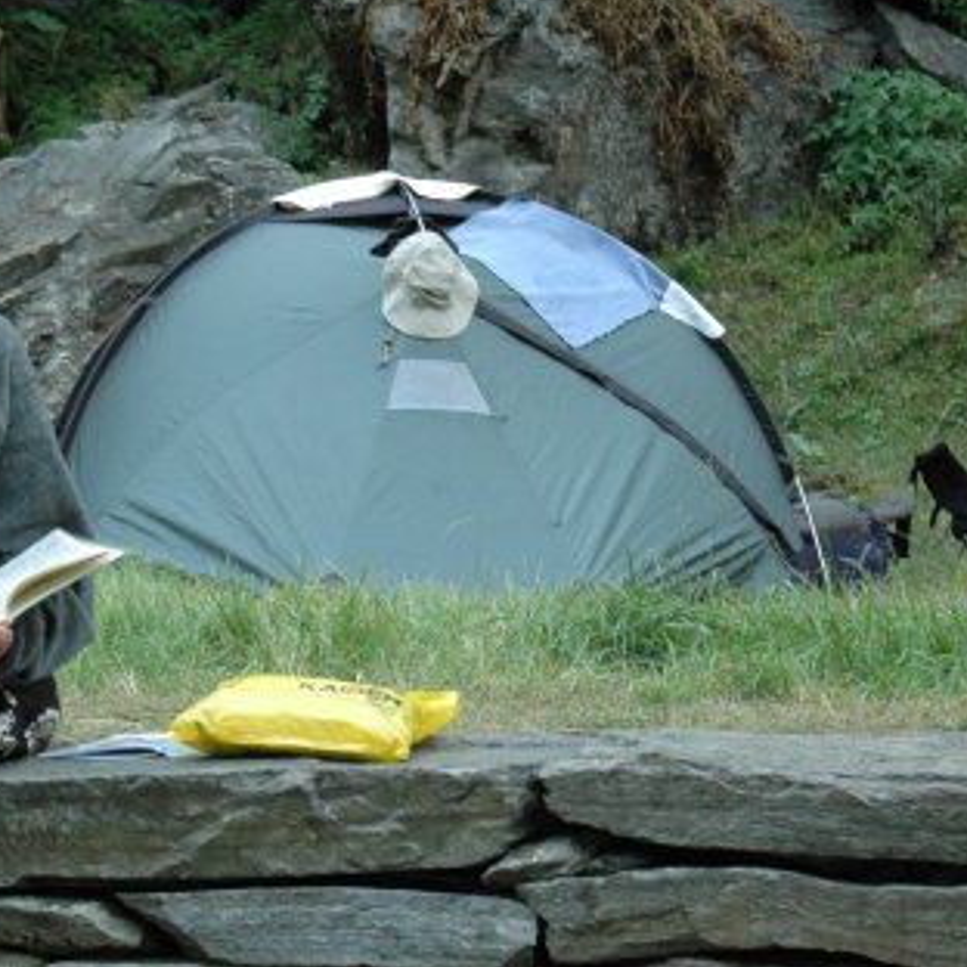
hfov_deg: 16.8
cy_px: 722
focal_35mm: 103
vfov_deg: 16.8
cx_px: 223
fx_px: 3255
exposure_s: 1/25
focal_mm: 35
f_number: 4.2
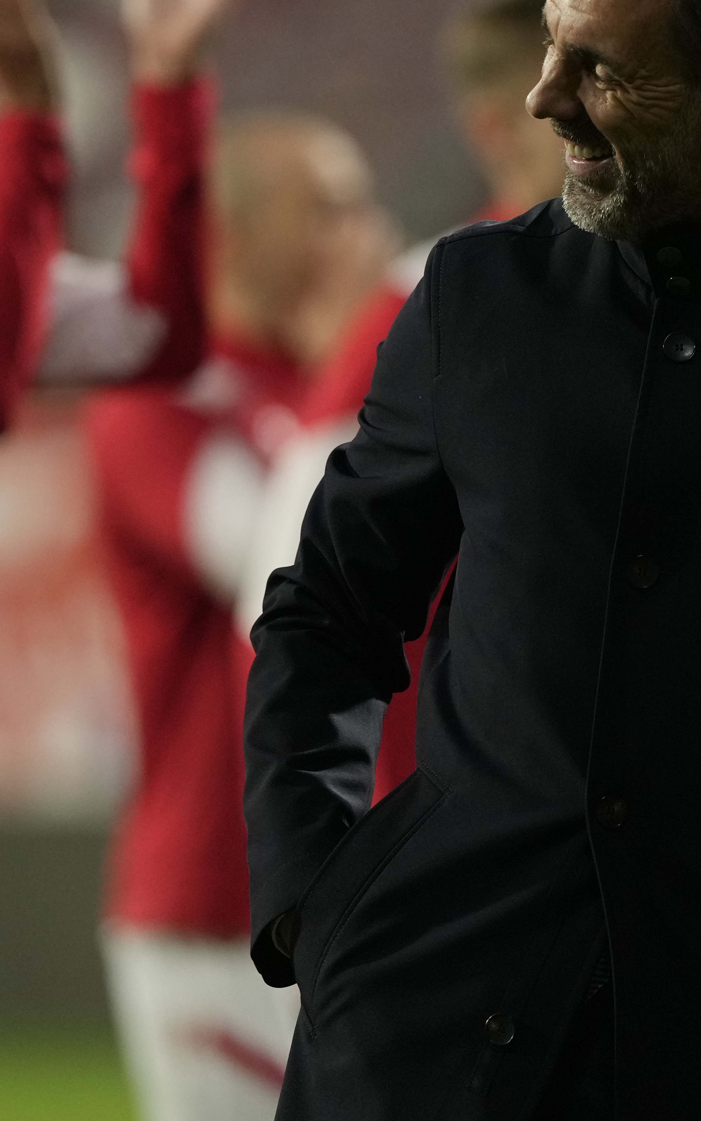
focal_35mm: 789
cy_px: 456
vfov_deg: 2.7
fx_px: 24113
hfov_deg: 1.7
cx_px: 476
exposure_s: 1/1250
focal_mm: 300
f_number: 2.8
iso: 2000
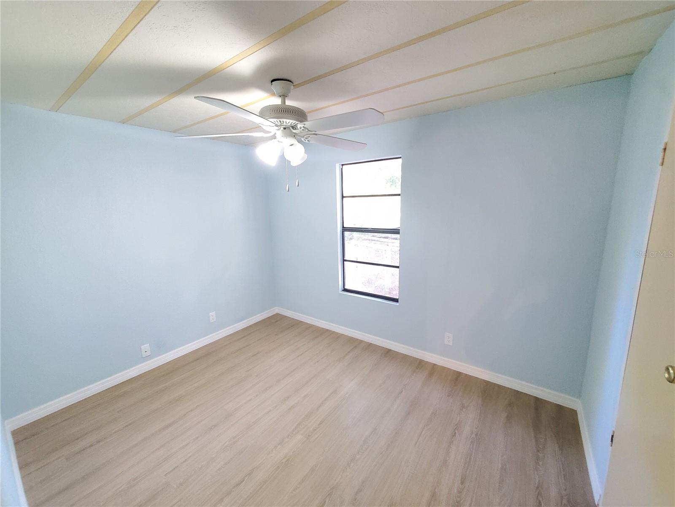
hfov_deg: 106.2
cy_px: 254
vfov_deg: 89.9
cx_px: 338
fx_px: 253
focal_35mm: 13
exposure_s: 1/30
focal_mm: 1.8
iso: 500
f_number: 2.2
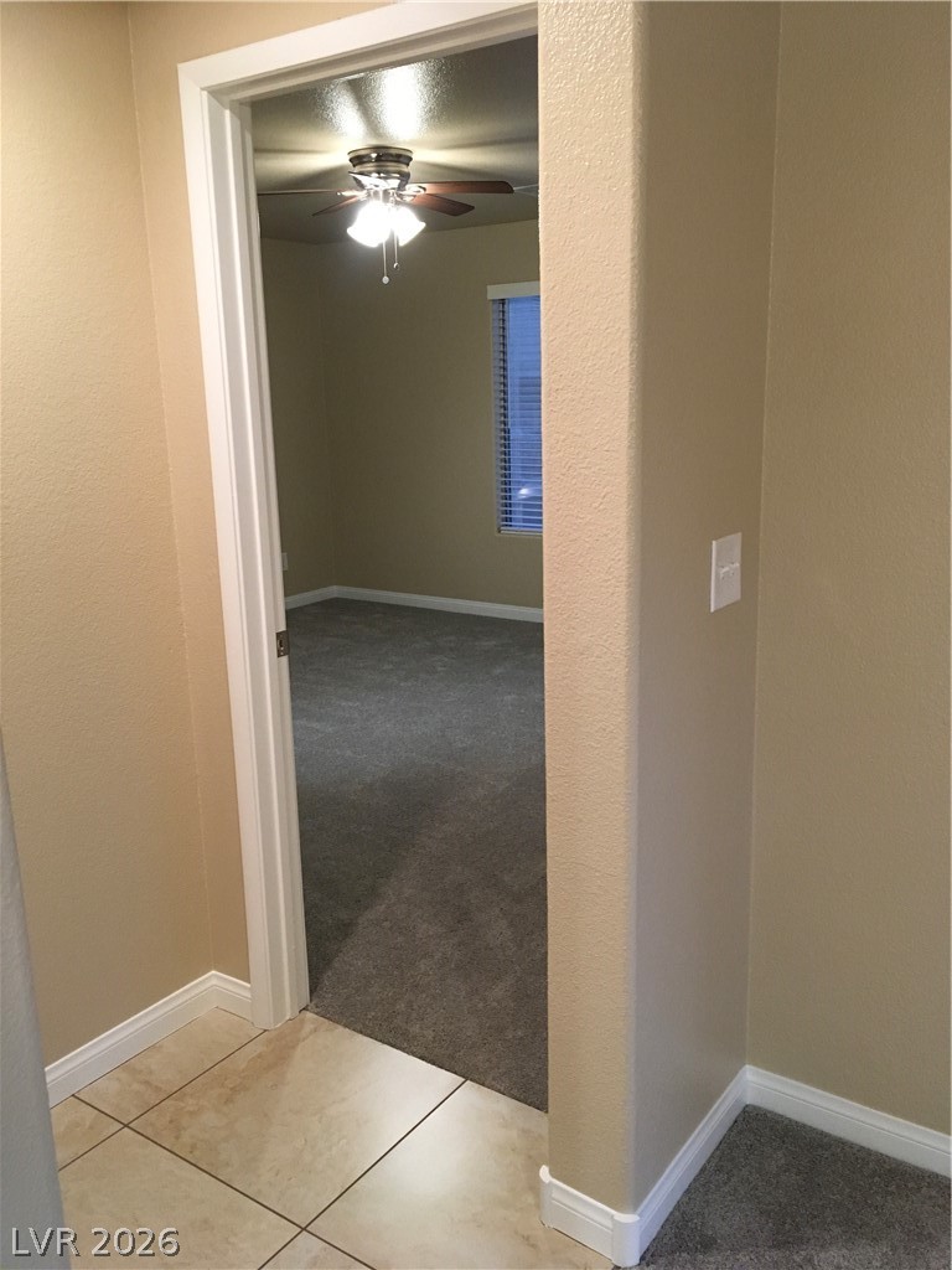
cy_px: 635
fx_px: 1063
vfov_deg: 61.7
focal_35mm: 29
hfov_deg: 48.2
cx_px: 476
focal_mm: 4.15
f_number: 2.2
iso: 160
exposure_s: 1/30
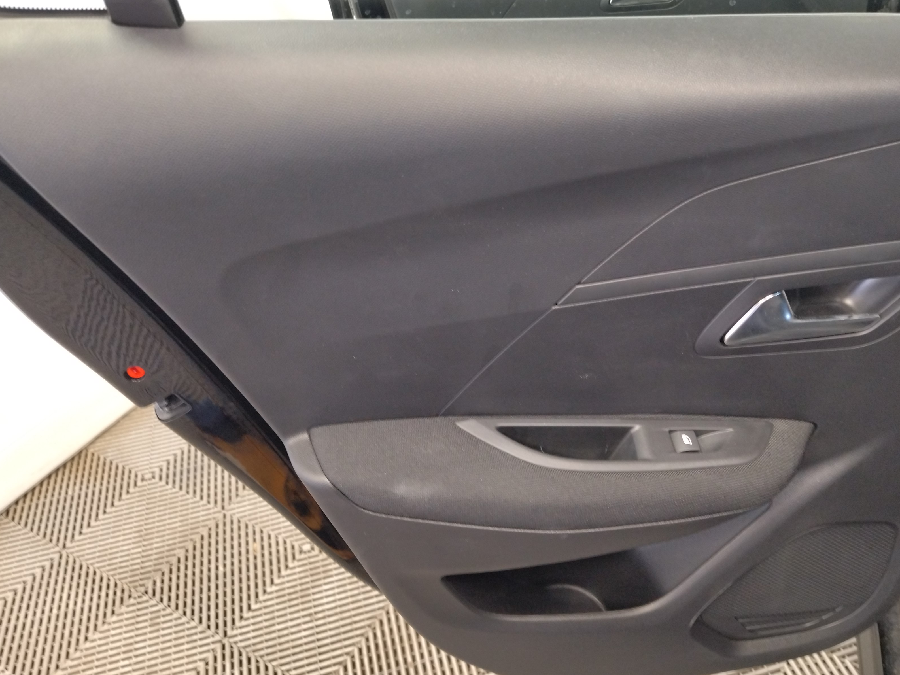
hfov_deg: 53.8
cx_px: 516
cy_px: 319
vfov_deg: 41.8
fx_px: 884
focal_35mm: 34
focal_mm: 4.74
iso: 200
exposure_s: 1/17
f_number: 1.79
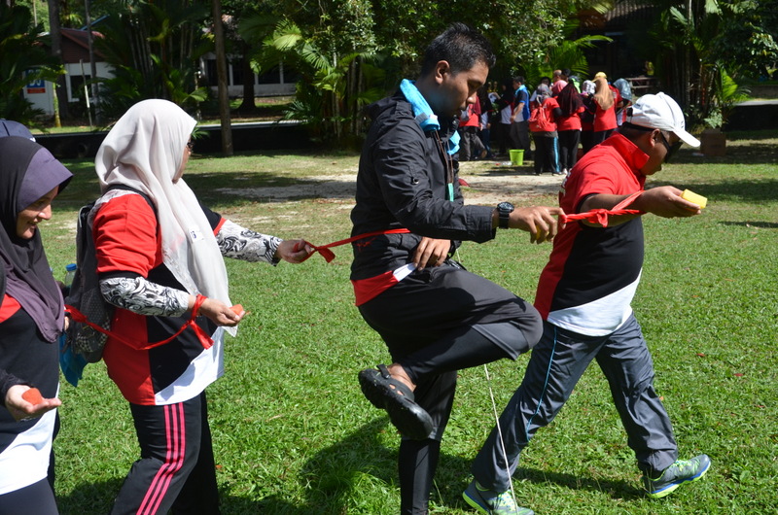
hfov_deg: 46.5
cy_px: 258
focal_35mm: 42
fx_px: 906
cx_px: 389
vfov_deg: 31.8
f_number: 5
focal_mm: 28
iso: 250
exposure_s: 1/1000
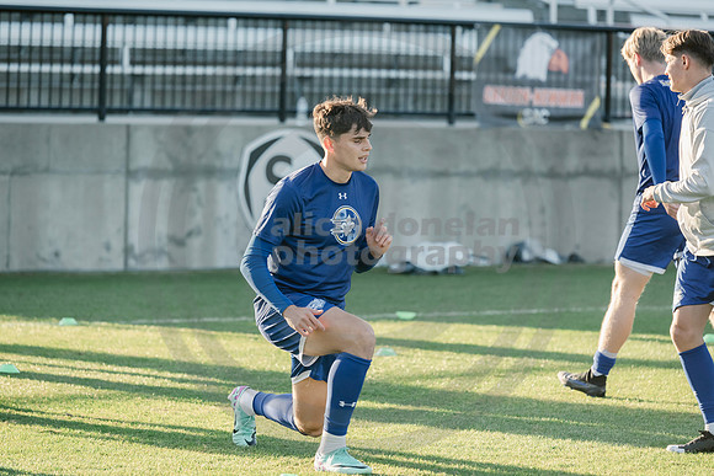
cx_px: 357
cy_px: 238
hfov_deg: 10.3
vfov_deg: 6.9
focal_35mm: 200
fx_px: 3967
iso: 1250
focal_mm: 200
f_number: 4.5
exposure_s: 1/2000
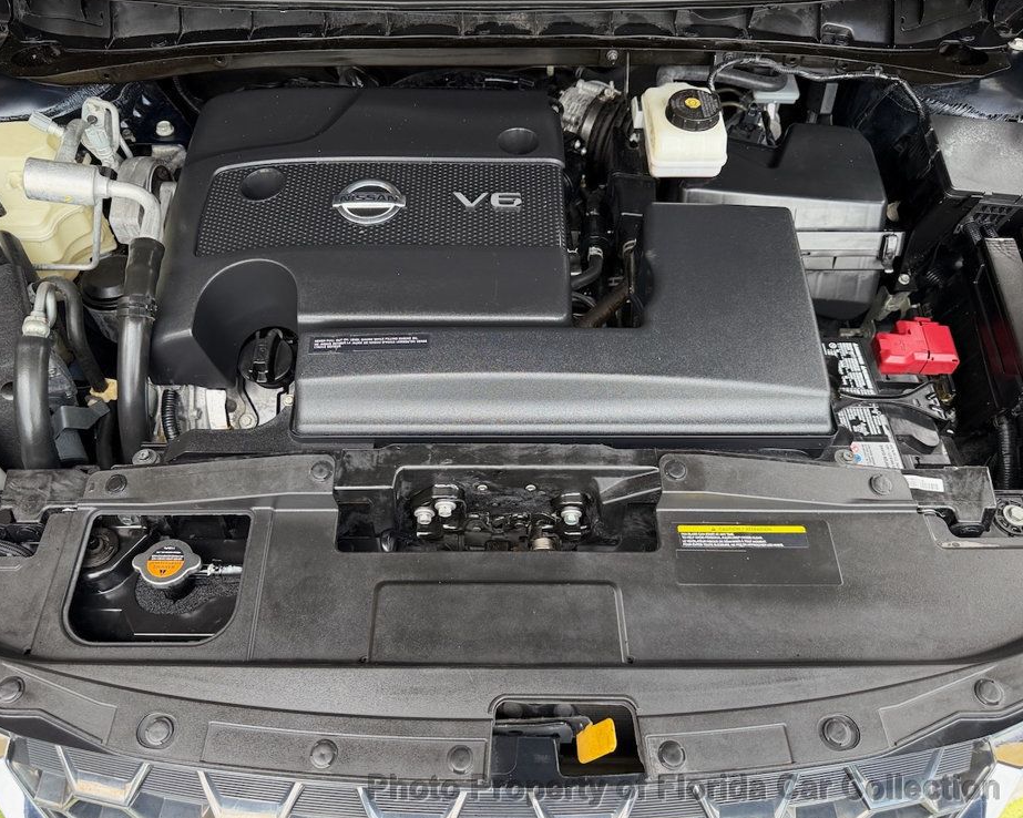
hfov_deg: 66.0
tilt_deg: -51.3
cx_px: 491
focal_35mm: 26
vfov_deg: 54.9
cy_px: 400
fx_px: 787
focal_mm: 6.76
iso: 200
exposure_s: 1/222
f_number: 1.78
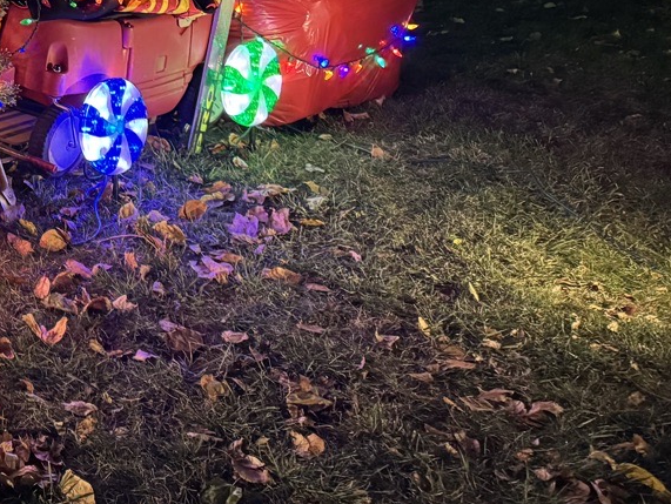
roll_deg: -0.3
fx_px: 1222
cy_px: -98
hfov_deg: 26.6
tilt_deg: -8.6
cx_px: -169
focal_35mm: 63
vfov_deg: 21.6
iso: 1000
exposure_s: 1/40
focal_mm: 6.76
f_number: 1.78
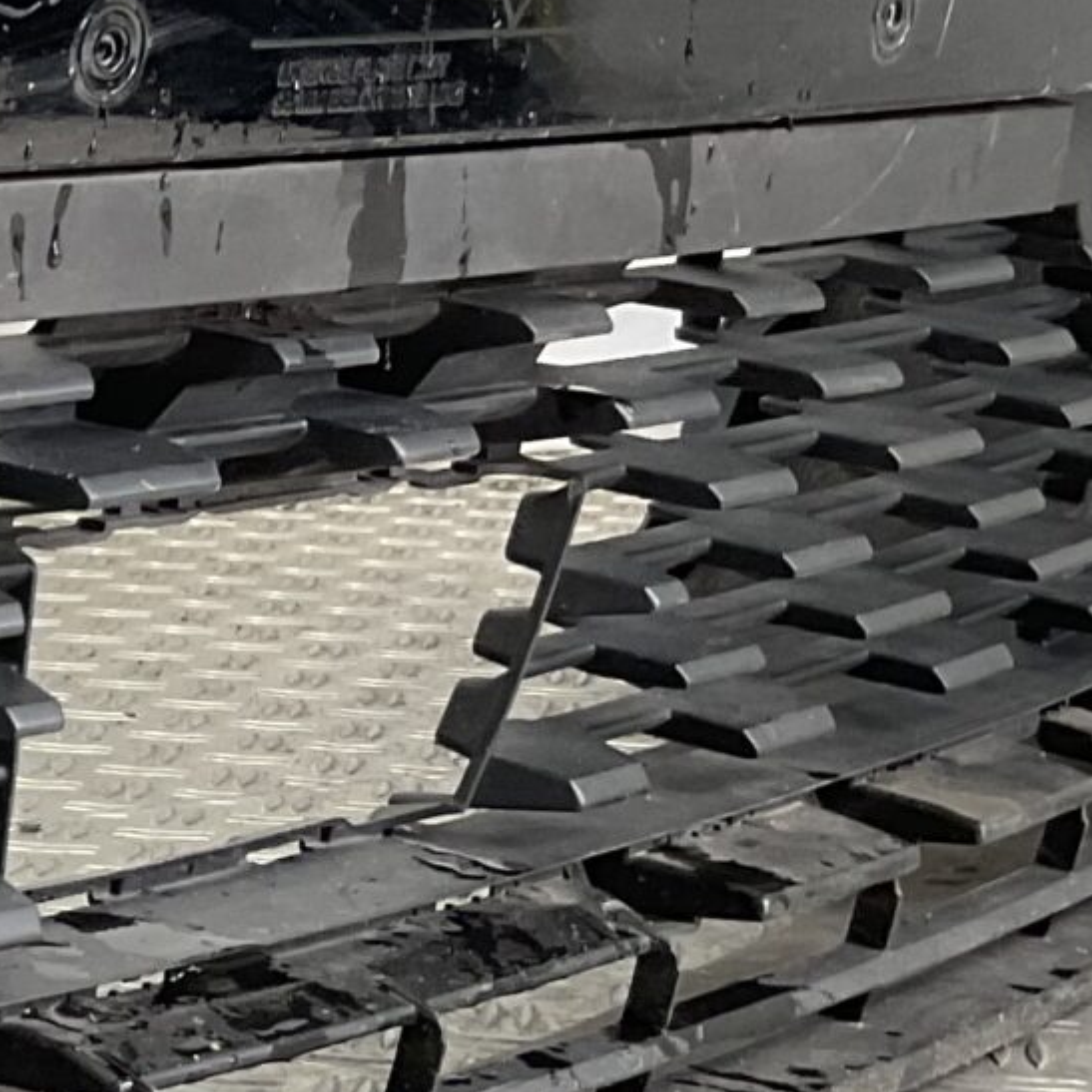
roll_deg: +1.1
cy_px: 830
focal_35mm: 120
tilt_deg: -13.8
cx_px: -872
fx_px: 4283
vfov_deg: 14.5
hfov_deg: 13.1
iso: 25
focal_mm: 3
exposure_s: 1/100
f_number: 1.8
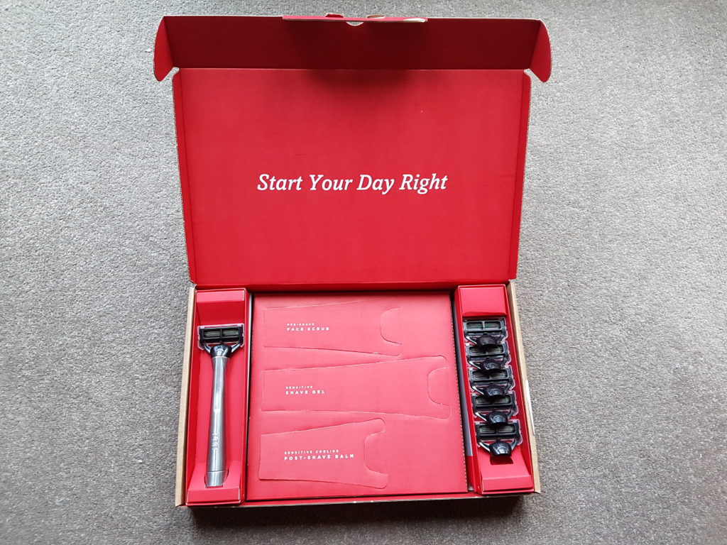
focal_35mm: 26
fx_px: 546
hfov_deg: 67.3
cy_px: 272
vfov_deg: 53.1
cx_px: 364
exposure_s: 1/33
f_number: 1.7
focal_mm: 4.2
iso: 160
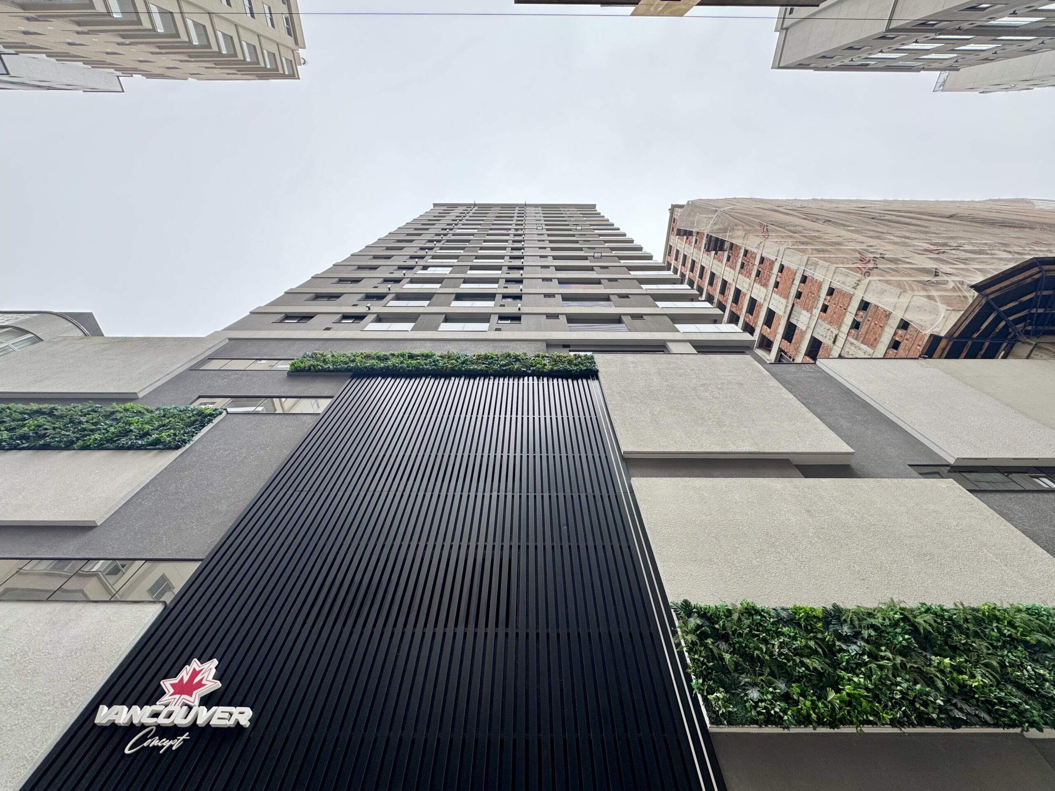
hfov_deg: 102.1
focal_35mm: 14
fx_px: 427
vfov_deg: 85.7
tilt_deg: +60.2
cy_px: 396
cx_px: 528
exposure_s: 1/137
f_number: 2.2
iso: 40
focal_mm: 2.22
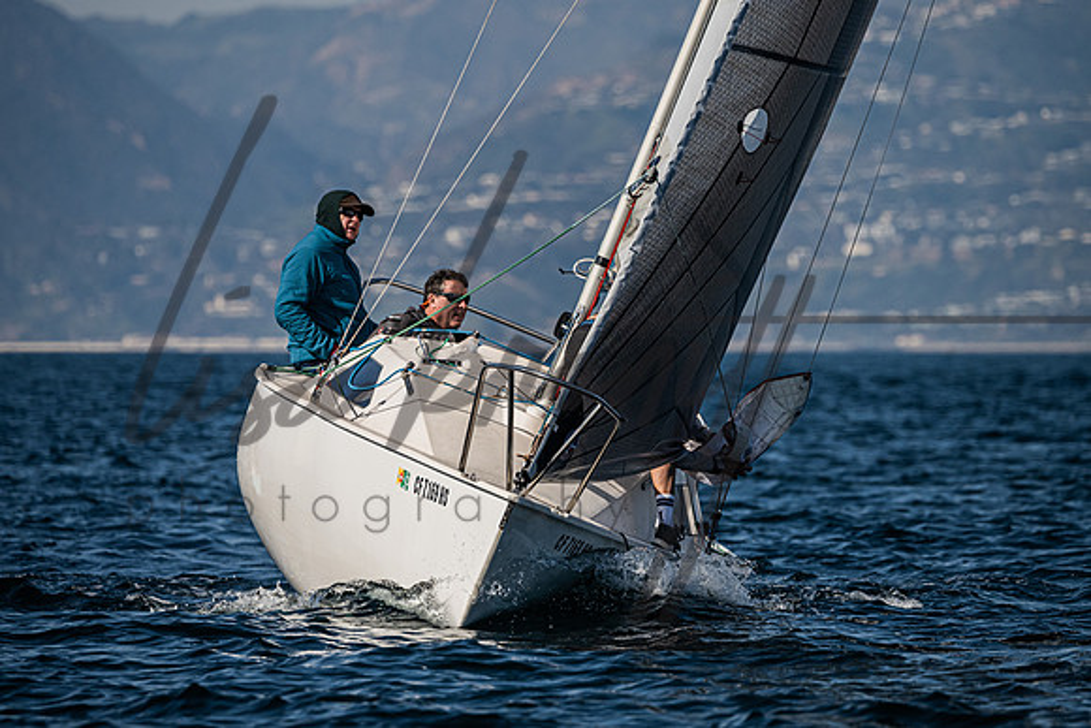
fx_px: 11209
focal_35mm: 370
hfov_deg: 5.6
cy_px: 300
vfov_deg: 3.7
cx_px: 567
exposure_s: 1/5000
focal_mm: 270
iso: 400
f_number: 5
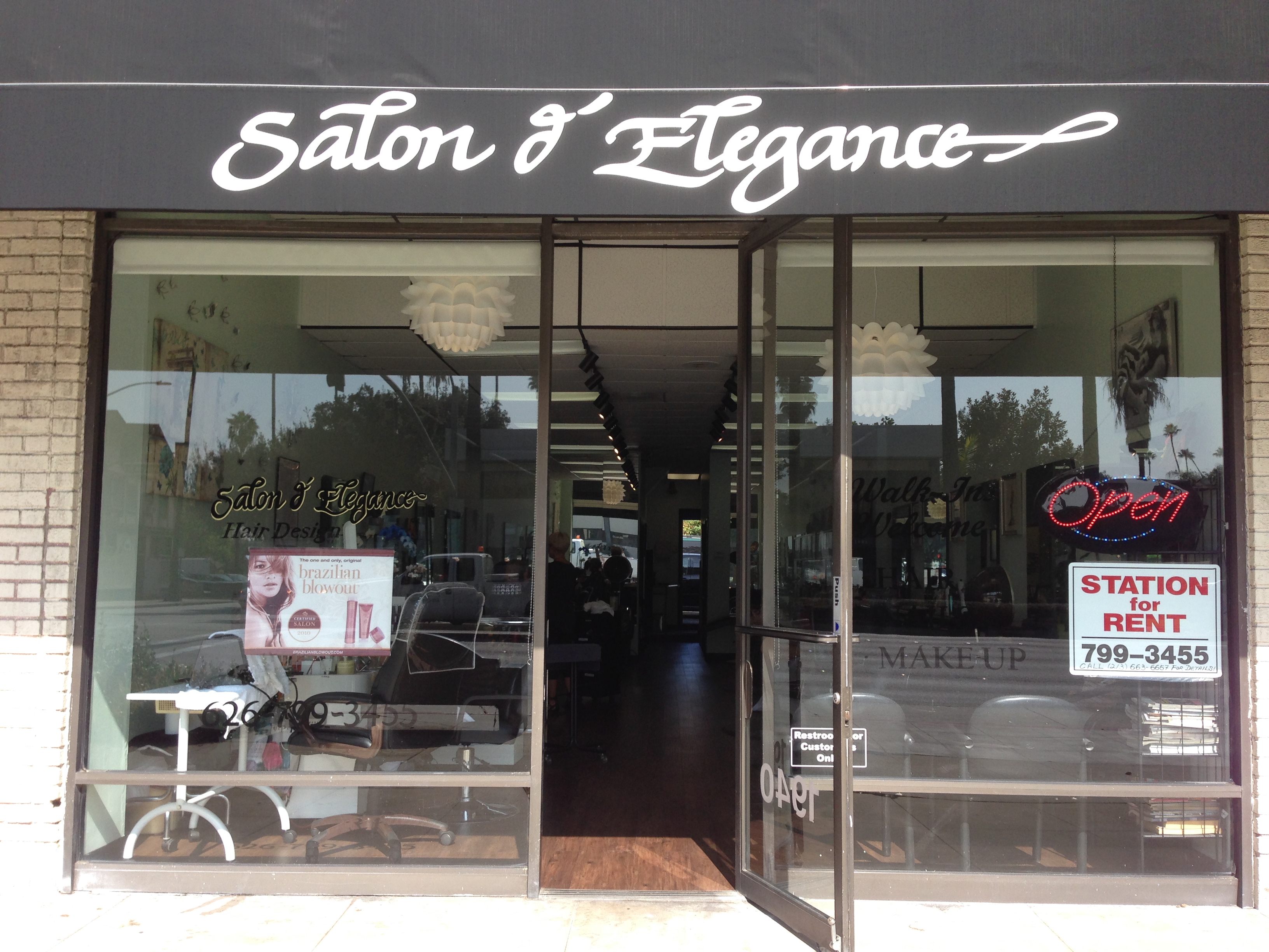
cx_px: 634
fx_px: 1210
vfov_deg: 42.9
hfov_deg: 55.4
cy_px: 476
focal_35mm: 33
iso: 50
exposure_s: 1/630
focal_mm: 4.12
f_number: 2.4
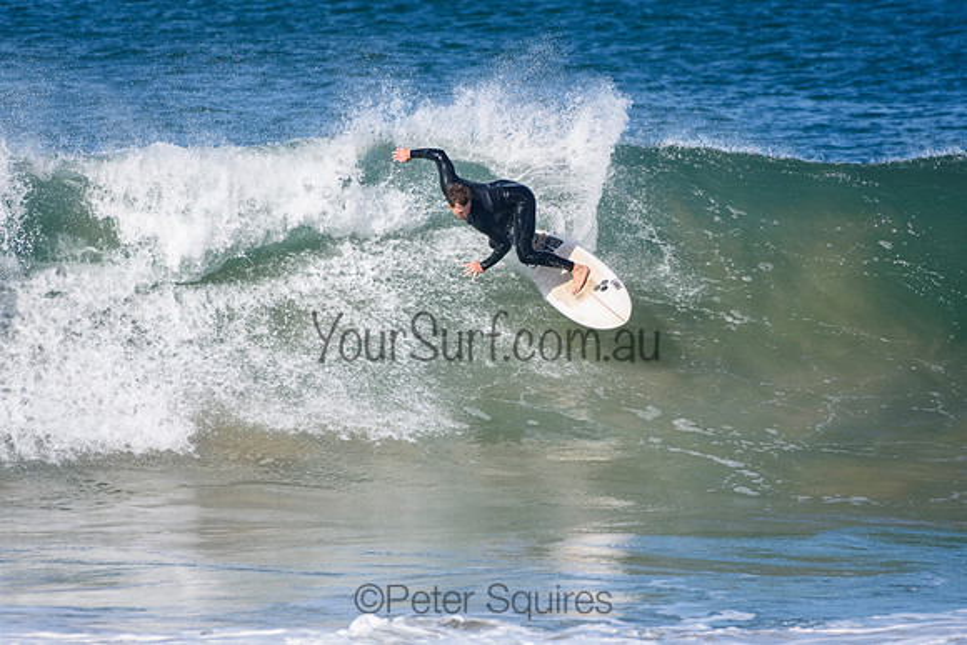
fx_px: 20152
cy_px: 322
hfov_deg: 2.7
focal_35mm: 750
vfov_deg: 1.8
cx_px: 484
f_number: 5.6
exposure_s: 1/4000
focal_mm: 500
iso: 640
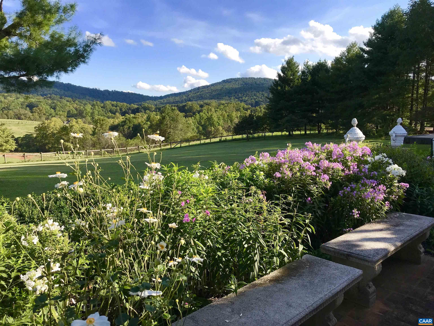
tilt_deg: -6.8
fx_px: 351
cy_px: 163
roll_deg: -0.4
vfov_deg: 49.7
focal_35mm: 28
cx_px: 217
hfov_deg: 63.4
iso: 20
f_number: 1.8
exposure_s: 1/1312
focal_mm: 3.99
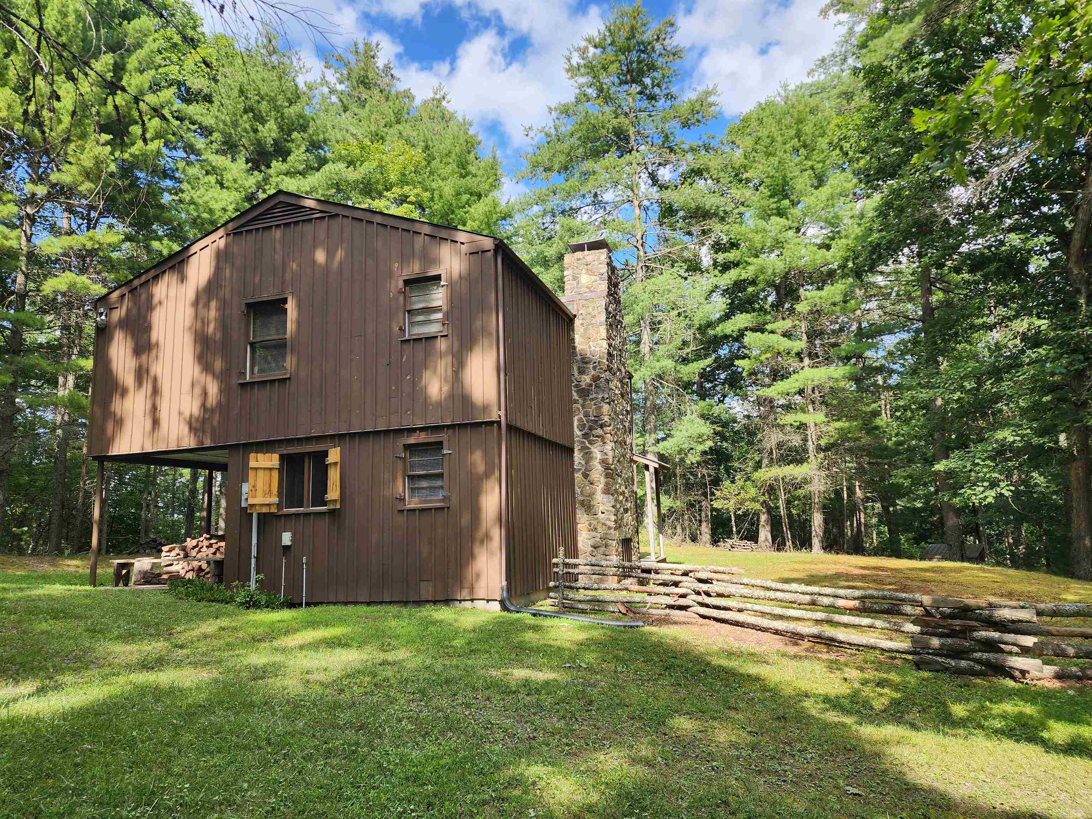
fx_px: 726
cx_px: 546
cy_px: 410
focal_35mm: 23
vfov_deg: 58.9
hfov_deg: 73.9
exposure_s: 1/276
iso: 12
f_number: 1.8
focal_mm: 6.4
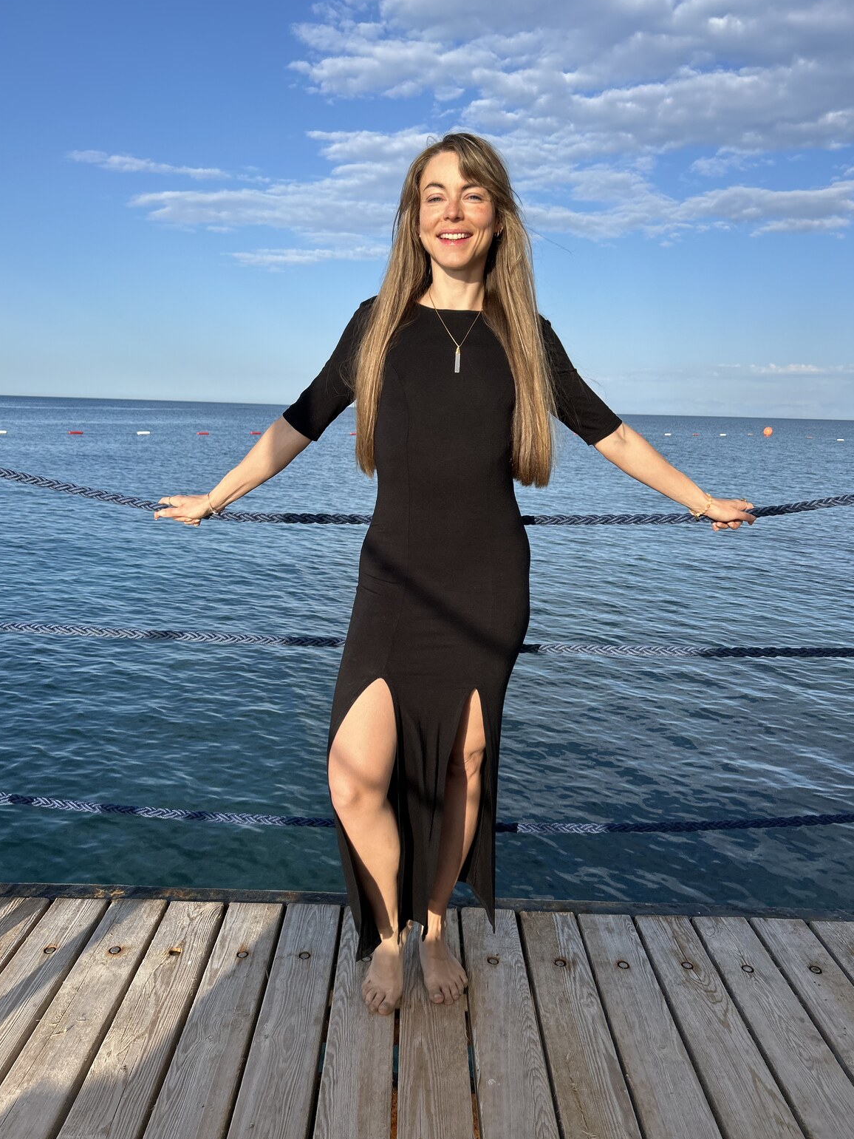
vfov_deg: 65.3
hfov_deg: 51.4
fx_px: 888
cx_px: 415
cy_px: 569
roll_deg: -1.2
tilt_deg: -10.4
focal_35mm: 27
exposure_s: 1/3257
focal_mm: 5.7
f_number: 1.5
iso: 50
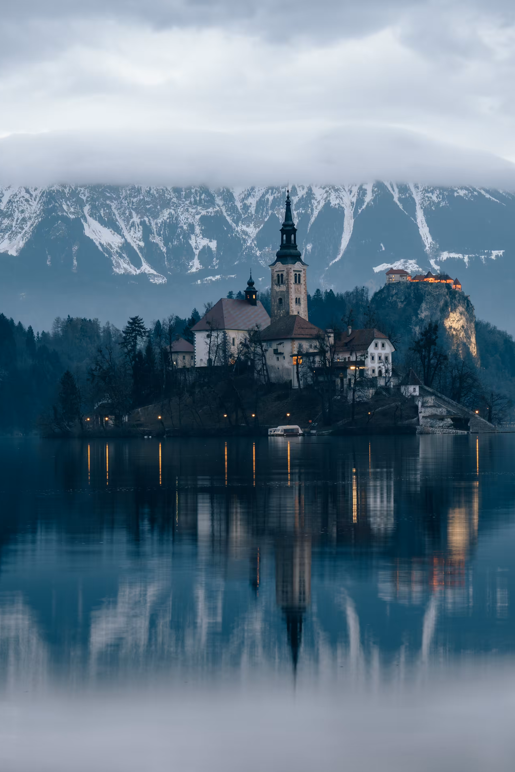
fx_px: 1844
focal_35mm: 86
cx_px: 298
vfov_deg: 23.6
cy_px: 441
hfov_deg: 15.9
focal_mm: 43
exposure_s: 3.2
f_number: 7.1
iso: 50
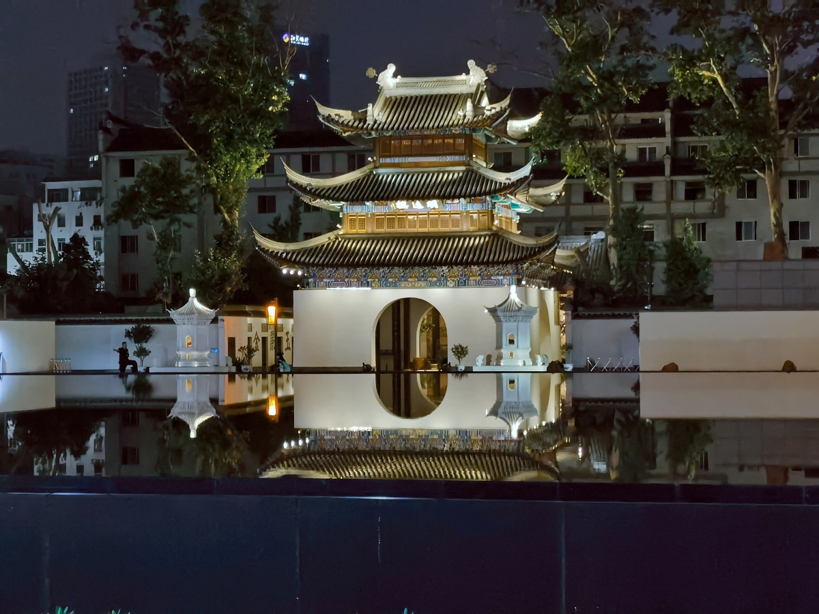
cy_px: 307
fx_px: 1727
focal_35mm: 73
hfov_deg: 26.7
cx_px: 410
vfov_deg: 20.2
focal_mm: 5.58
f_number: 1.8
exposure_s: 1/50
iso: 640
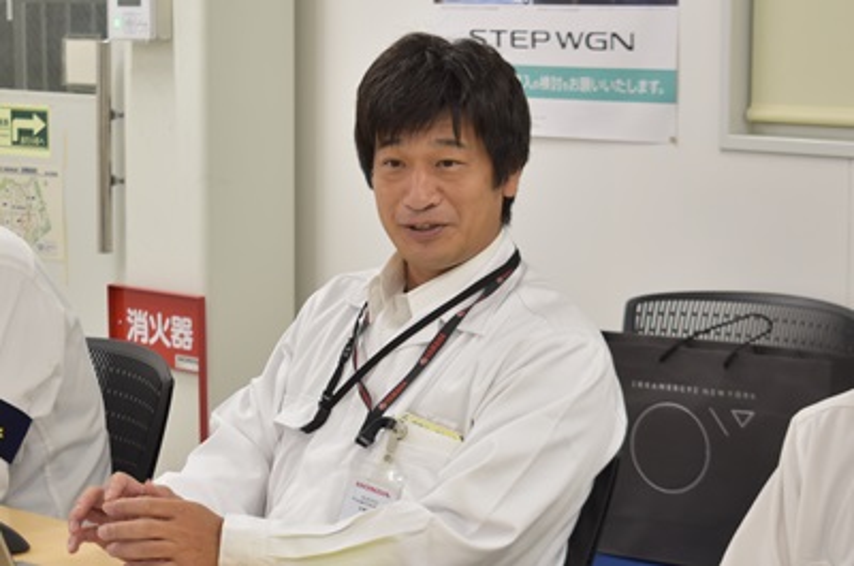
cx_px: 427
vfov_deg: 18.8
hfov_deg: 28.1
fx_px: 1705
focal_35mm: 72
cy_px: 283
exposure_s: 1/30
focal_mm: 48
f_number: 5.3
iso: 640
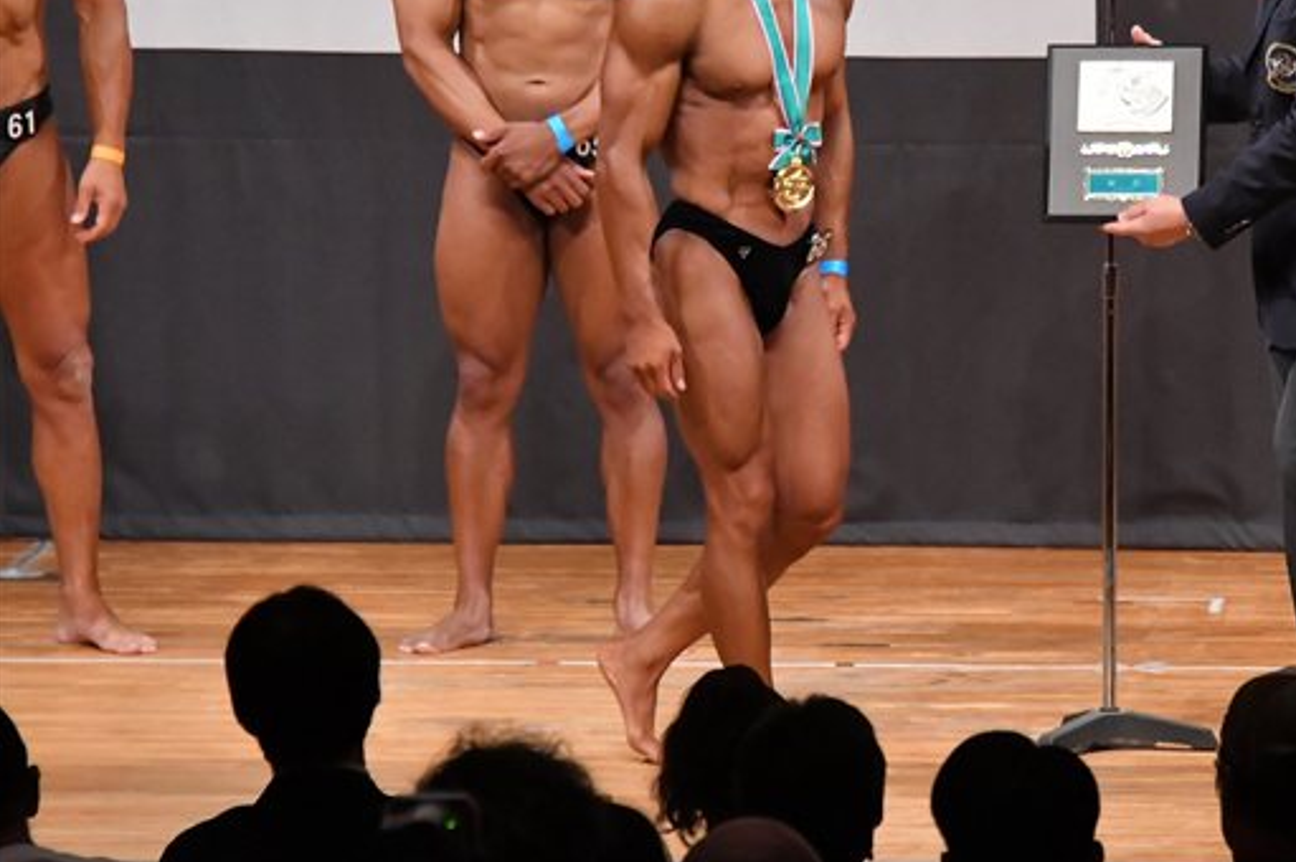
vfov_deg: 3.8
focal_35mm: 364
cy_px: 347
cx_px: 980
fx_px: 13095
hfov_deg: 5.7
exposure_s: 1/400
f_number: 5.6
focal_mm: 160
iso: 8000
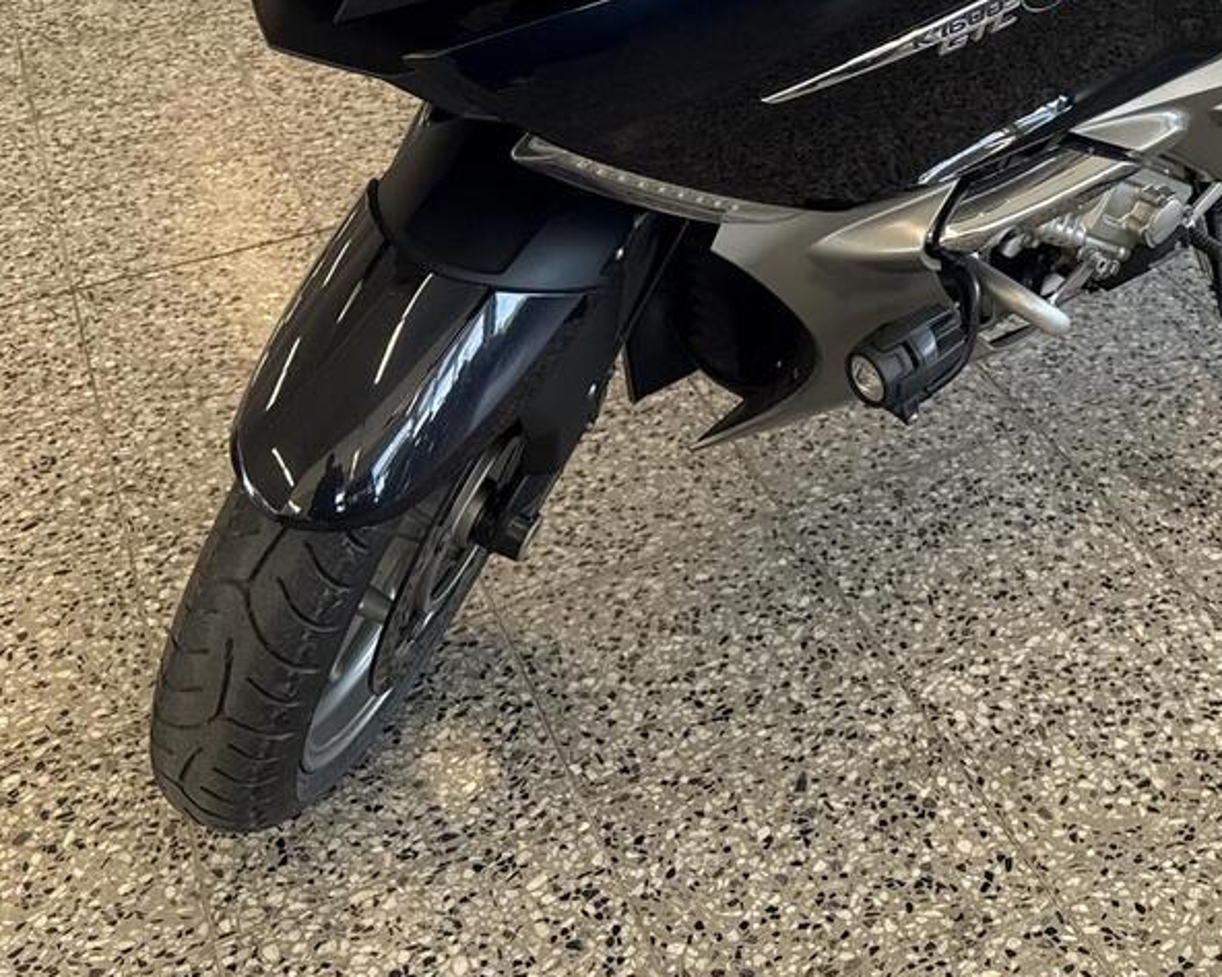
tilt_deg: -19.7
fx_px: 2060
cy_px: -93
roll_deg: +1.3
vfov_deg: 24.8
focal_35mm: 57
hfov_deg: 31.8
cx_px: 1042
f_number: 1.78
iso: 64
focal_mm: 6.76
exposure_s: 1/100
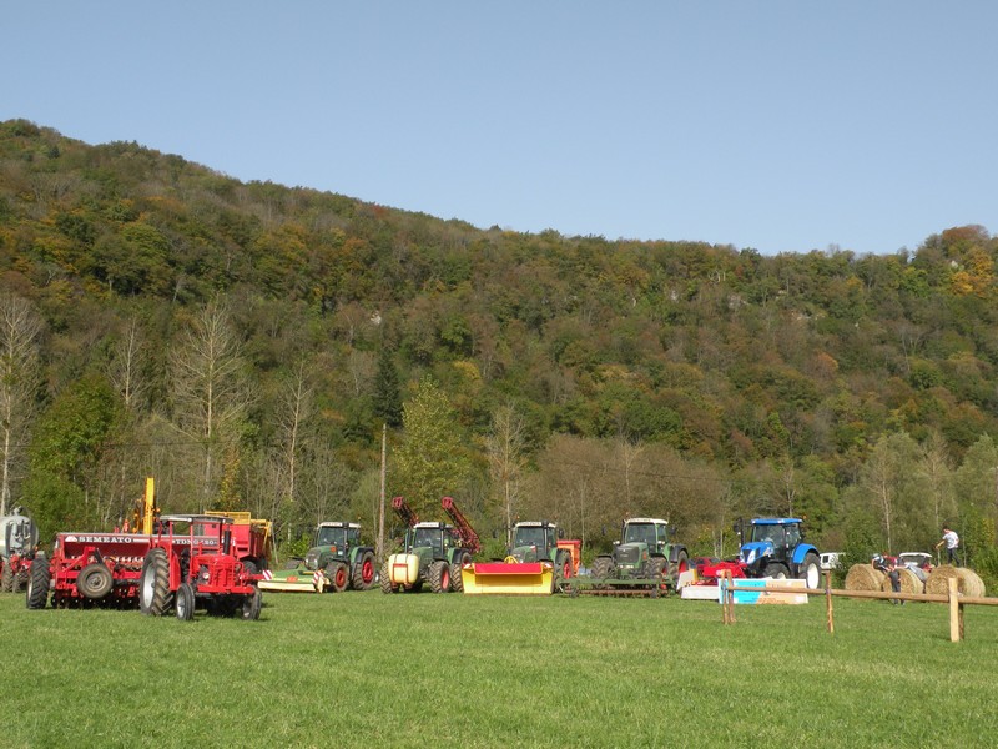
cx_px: 499
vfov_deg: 34.3
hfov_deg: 44.8
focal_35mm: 42
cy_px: 374
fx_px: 1211
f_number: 6.3
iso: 64
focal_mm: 7.4
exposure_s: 1/225
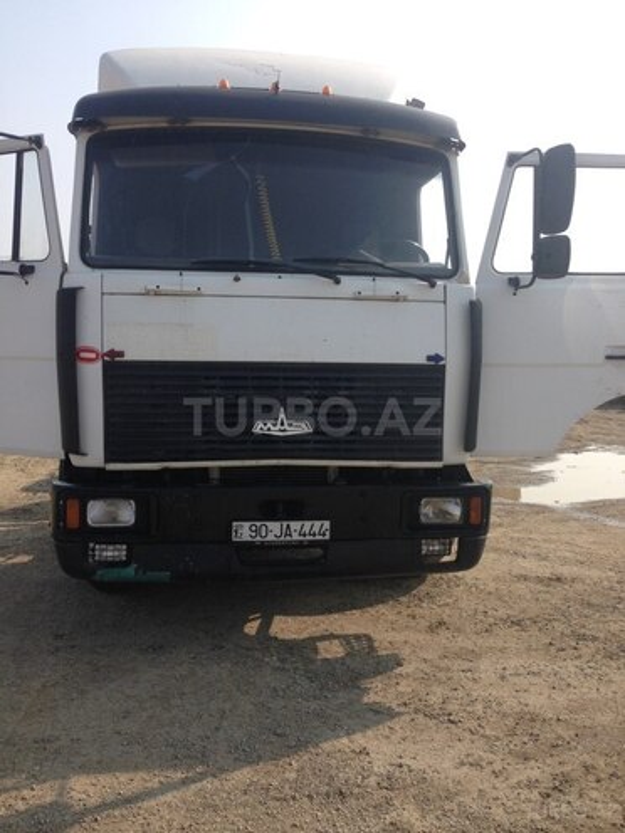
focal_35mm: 33
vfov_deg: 55.4
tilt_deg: -2.1
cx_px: 312
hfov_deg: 42.9
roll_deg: -1.9
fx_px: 794
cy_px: 416
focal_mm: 4.12
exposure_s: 1/1323
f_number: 2.4
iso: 50
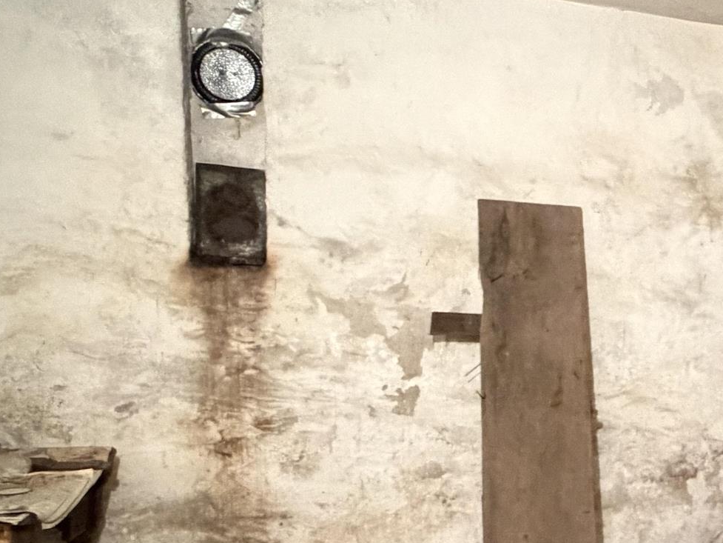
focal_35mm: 44
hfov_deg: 38.3
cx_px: 717
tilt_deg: -8.6
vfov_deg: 32.5
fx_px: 919
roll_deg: -2.5
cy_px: 373
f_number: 2.2
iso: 1000
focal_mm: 2.22
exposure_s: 1/40
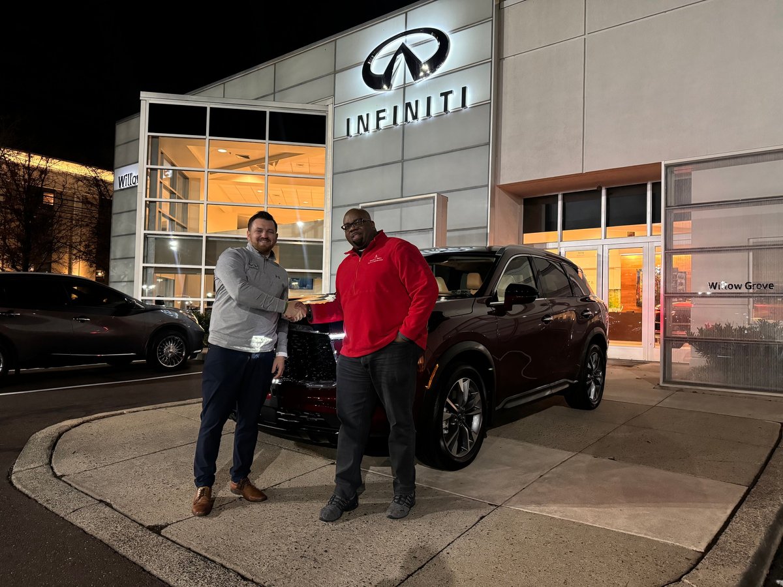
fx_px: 543
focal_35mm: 24
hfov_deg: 71.6
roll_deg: -1.4
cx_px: 392
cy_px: 294
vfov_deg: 56.8
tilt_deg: +1.3
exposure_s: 1/50
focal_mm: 6.76
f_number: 1.78
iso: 800
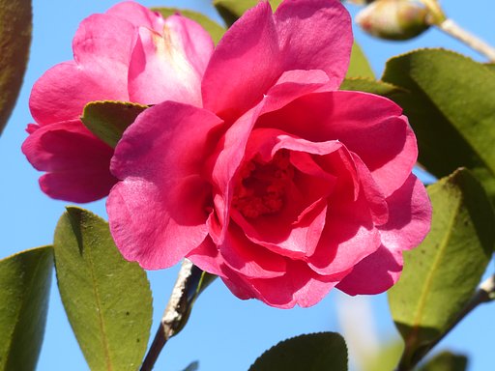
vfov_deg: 2.5
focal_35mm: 587
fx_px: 8394
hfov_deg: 3.4
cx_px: 248
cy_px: 186
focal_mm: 105.6
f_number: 4
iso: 100
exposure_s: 1/400
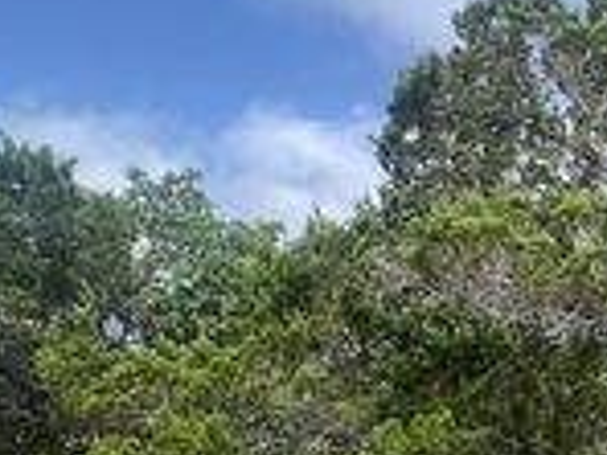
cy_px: 445
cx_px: 906
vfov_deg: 30.7
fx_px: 772
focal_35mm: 44
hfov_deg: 28.4
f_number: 1.8
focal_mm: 1.57
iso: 32
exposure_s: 1/518
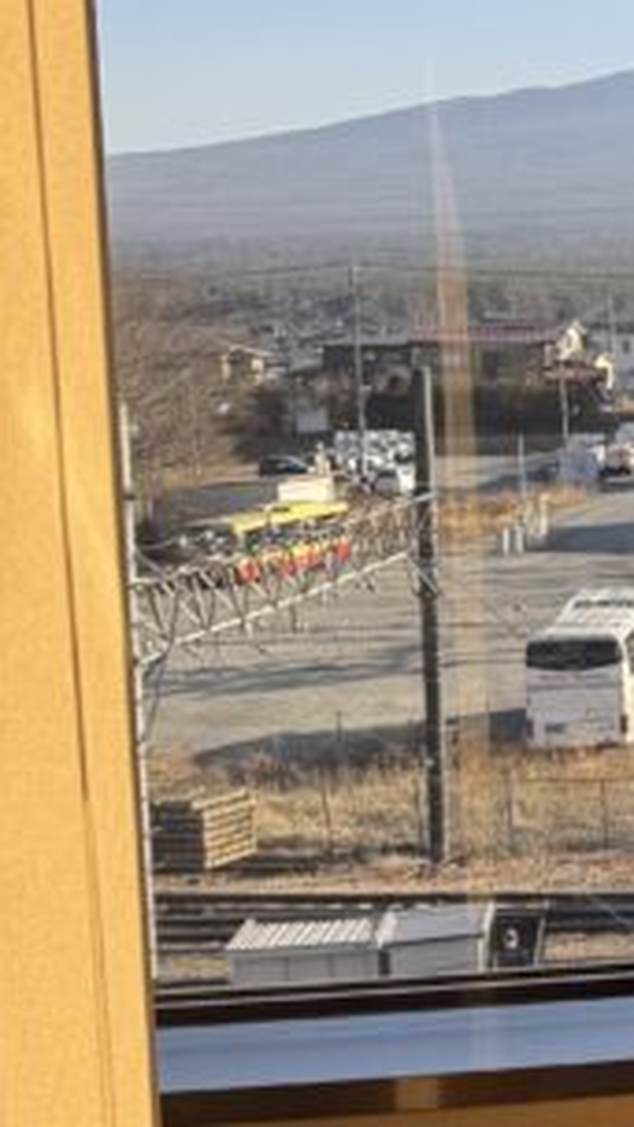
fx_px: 2630
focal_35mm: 88
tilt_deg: -6.3
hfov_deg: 11.7
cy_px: 593
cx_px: 1416
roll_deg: +0.1
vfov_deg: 24.2
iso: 80
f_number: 1.78
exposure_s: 1/1767
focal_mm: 6.76
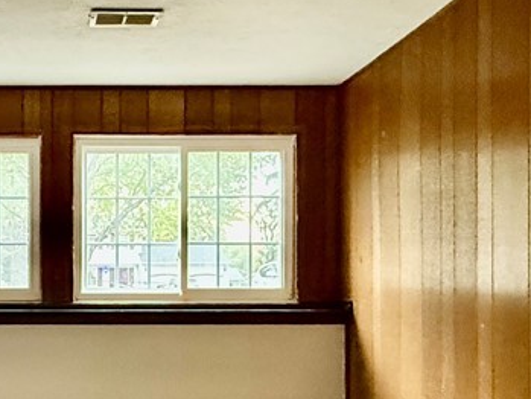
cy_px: 307
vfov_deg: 34.3
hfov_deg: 42.1
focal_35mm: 41
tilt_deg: +2.3
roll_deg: +1.1
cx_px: 54
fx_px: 629
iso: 640
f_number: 2.2
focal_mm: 2.22
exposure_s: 1/60
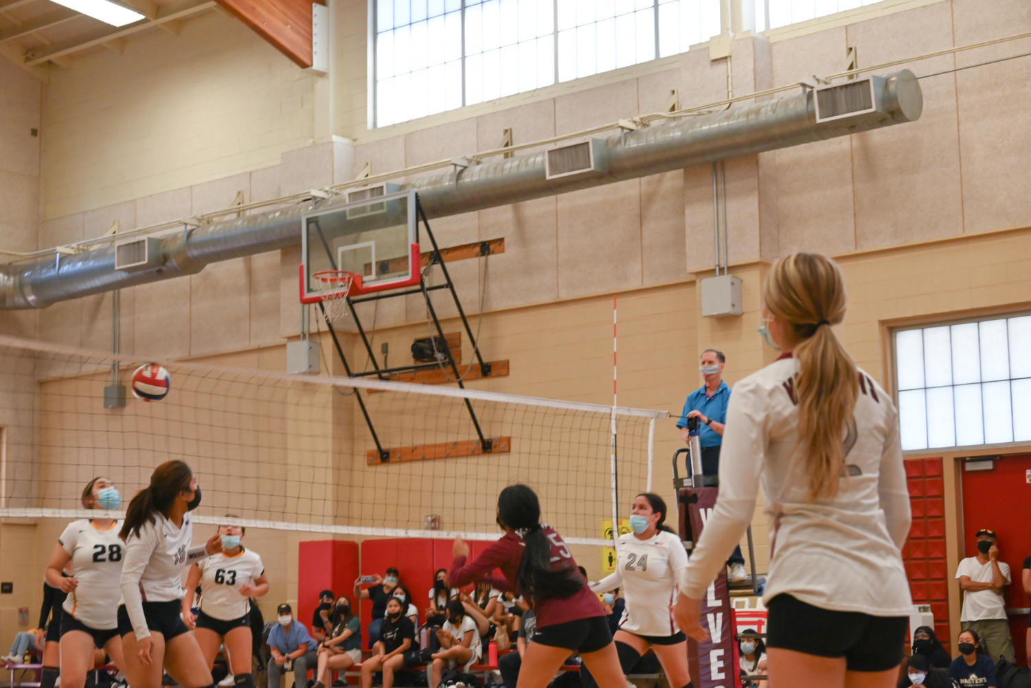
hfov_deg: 31.9
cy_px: 344
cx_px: 516
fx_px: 1805
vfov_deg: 21.6
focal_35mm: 63
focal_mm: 63
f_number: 7.1
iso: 2000
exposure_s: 1/200
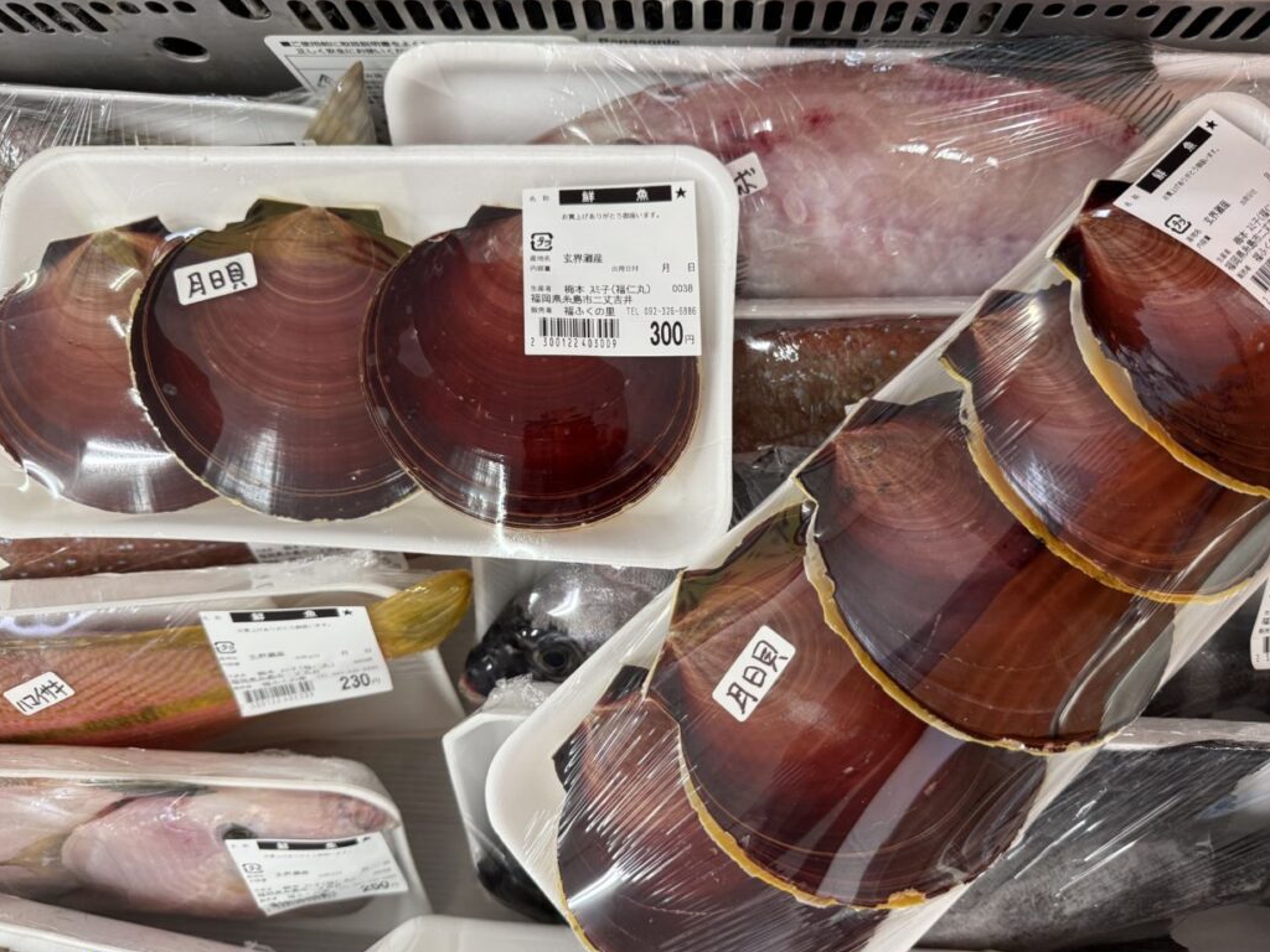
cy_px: 493
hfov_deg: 69.4
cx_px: 659
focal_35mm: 25
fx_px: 917
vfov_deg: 54.9
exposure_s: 1/60
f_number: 1.78
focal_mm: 6.76
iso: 200
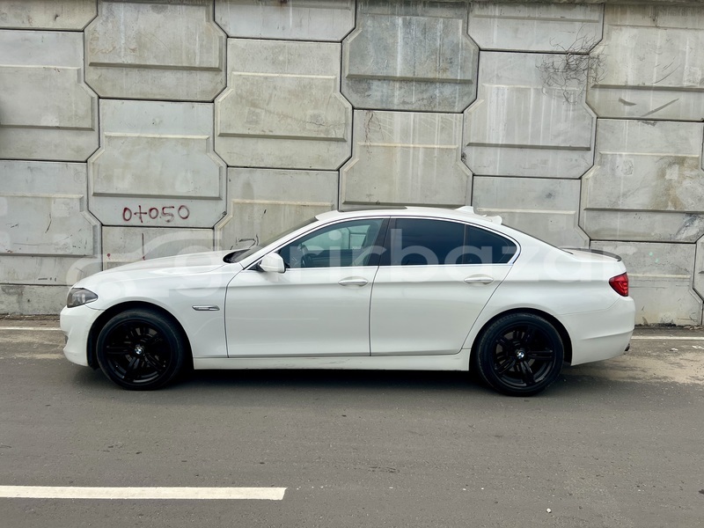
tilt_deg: -6.1
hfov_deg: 67.3
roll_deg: -1.2
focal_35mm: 26
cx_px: 352
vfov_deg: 53.1
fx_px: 529
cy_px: 264
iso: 50
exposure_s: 1/3460
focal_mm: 5.7
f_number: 1.5
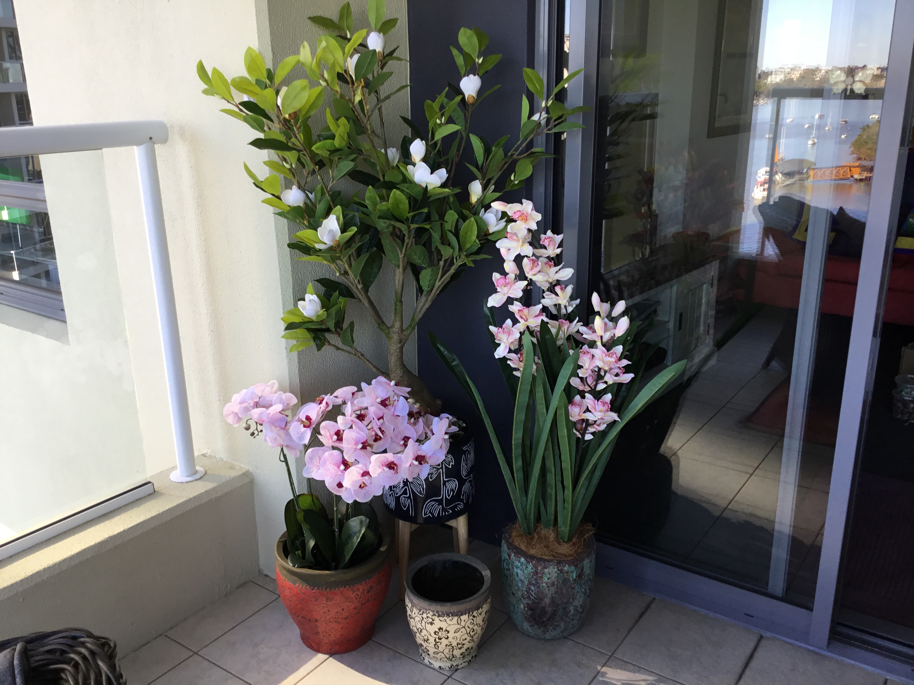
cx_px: 457
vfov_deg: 45.4
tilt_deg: -17.3
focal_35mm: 31
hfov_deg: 58.4
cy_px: 342
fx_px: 819
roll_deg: +0.1
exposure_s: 1/100
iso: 25
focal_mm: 3.3
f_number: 2.4
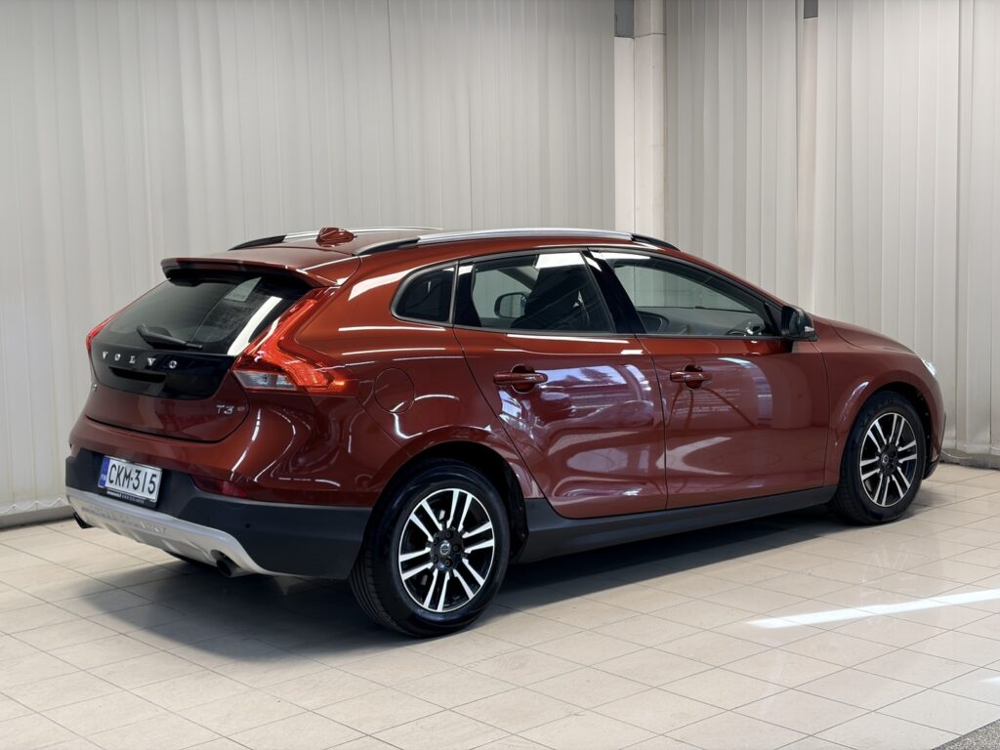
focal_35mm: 52
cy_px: 375
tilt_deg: -7.5
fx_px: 1502
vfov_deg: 28.0
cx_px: 500
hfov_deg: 36.8
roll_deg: +1.4
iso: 40
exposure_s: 1/50
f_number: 1.6
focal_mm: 5.96
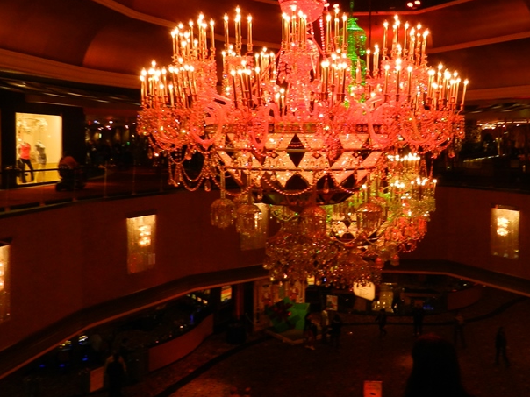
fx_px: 597
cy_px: 160
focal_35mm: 39
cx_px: 329
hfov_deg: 47.5
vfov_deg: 36.7
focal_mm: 4
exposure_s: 1/30
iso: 220
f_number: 3.4
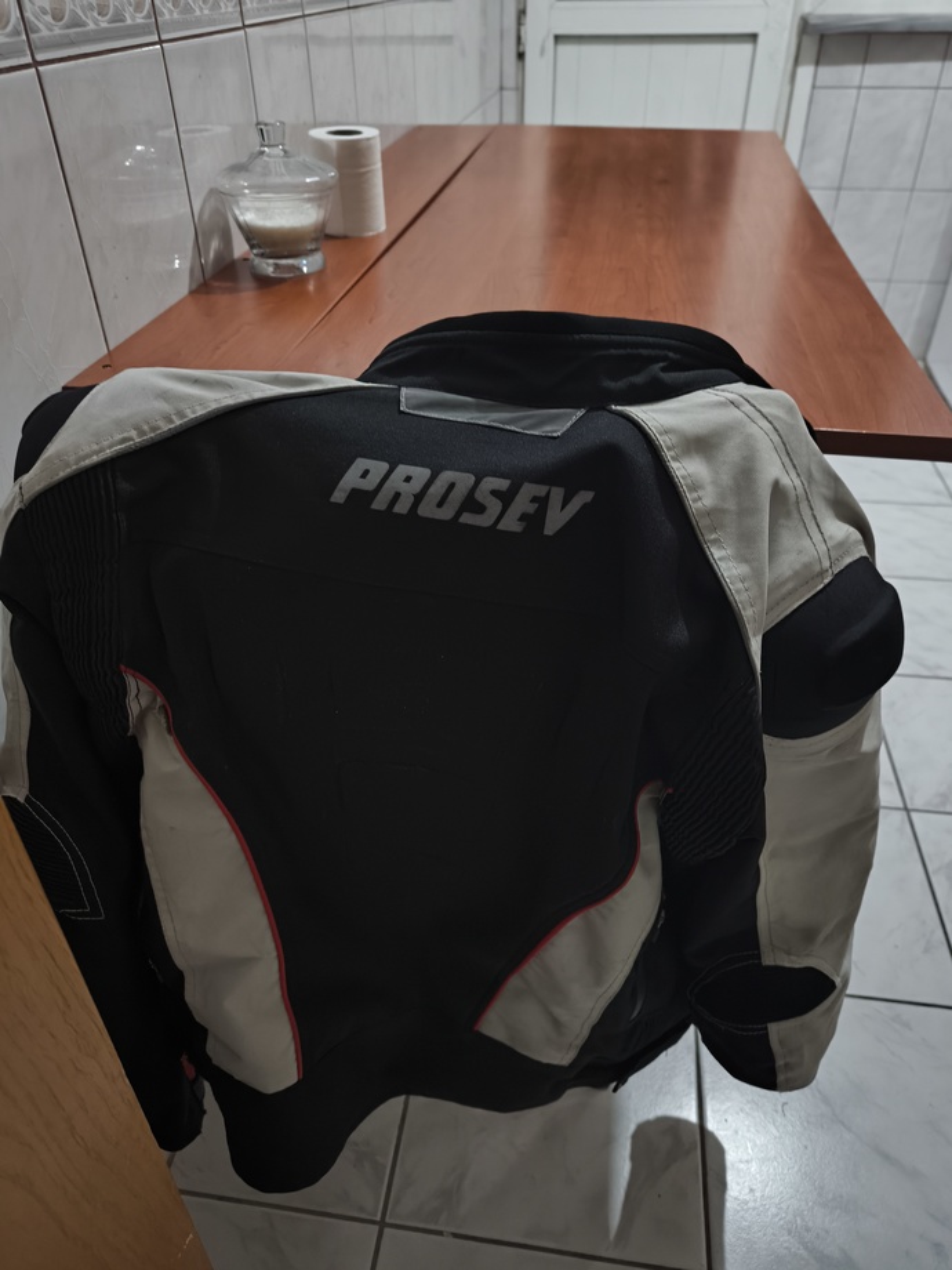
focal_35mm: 24
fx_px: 880
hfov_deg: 56.8
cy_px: 635
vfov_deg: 71.6
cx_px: 476
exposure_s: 1/25
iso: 800
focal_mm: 6.92
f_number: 1.9
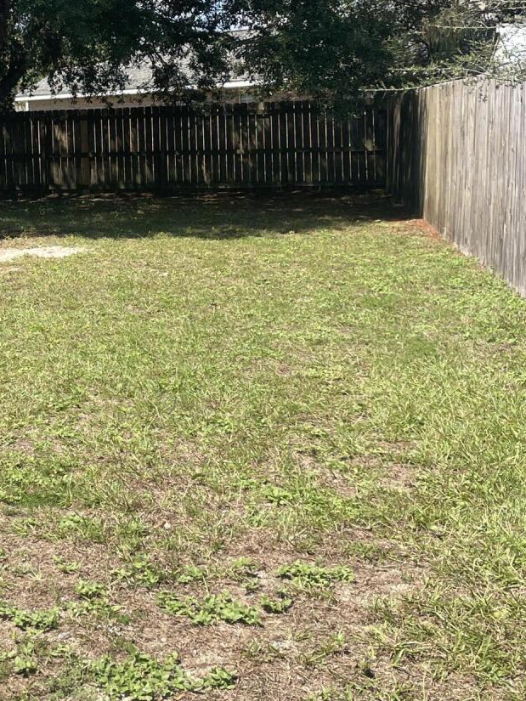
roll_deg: +0.8
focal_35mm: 63
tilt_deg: -3.0
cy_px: 218
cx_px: -47
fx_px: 1276
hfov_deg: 22.1
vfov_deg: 30.4
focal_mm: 4.2
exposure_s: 1/2020
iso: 32
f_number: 1.6
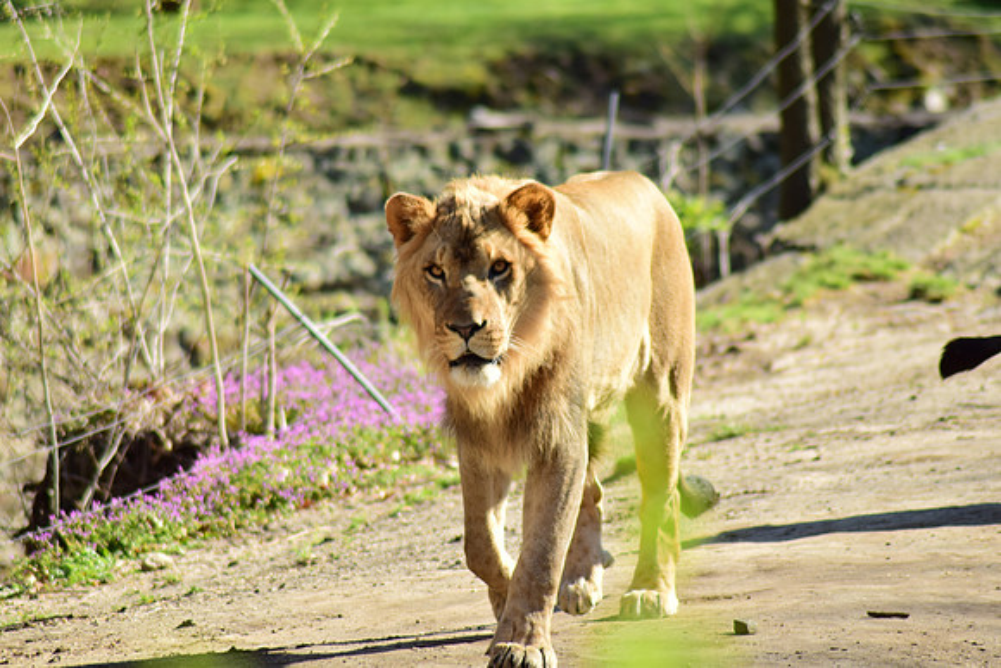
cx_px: 500
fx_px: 9178
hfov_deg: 6.2
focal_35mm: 330
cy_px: 334
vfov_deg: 4.2
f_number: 4.8
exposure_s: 1/250
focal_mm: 220
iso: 100
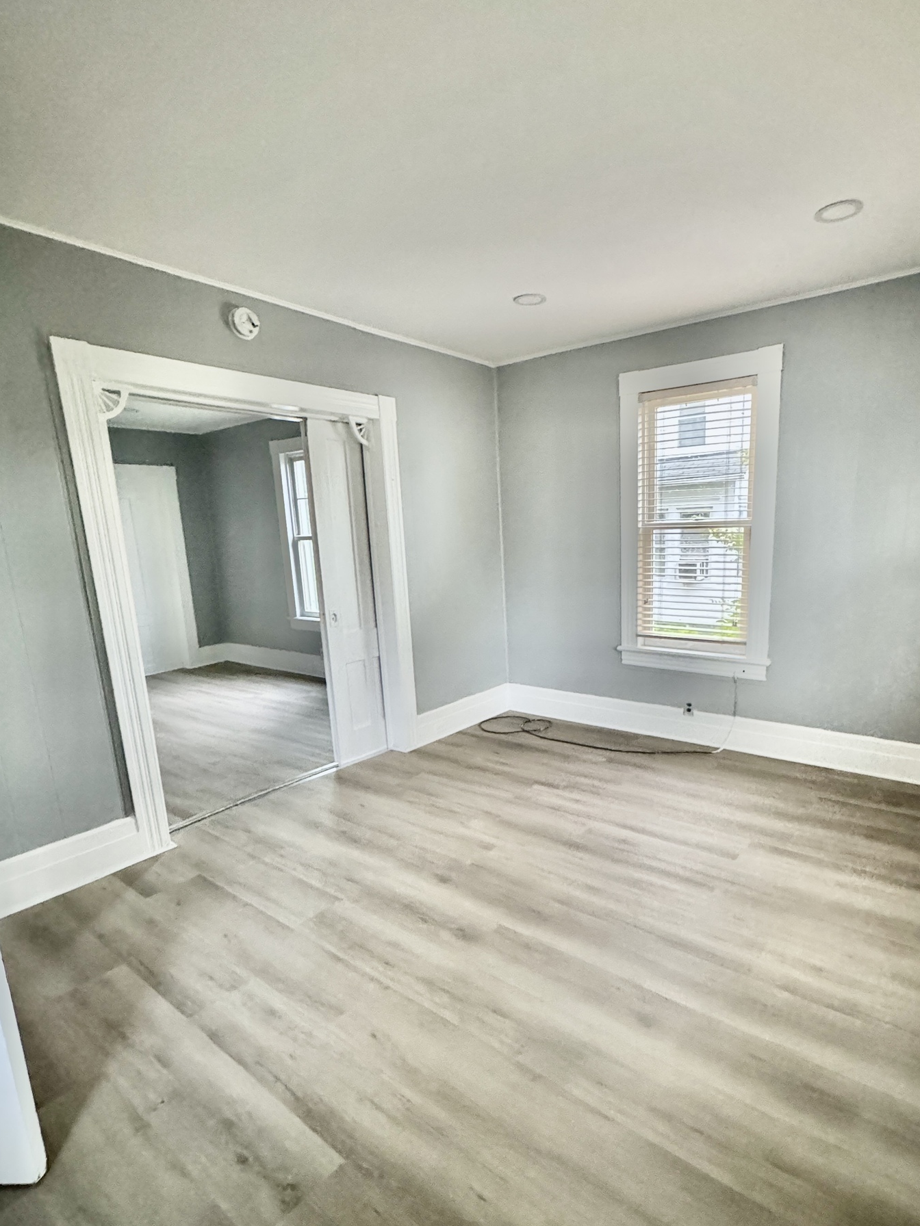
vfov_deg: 87.5
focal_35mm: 18
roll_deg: +2.2
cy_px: 666
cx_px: 524
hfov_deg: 71.2
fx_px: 638
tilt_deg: -12.1
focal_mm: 2.22
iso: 1250
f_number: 2.2
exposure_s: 1/60
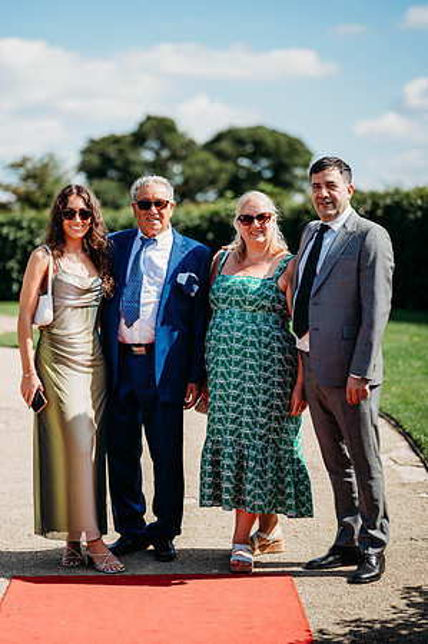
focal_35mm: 85
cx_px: 214
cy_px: 322
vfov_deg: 23.9
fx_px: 1519
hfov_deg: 16.0
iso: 100
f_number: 2
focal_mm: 85
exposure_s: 1/3200
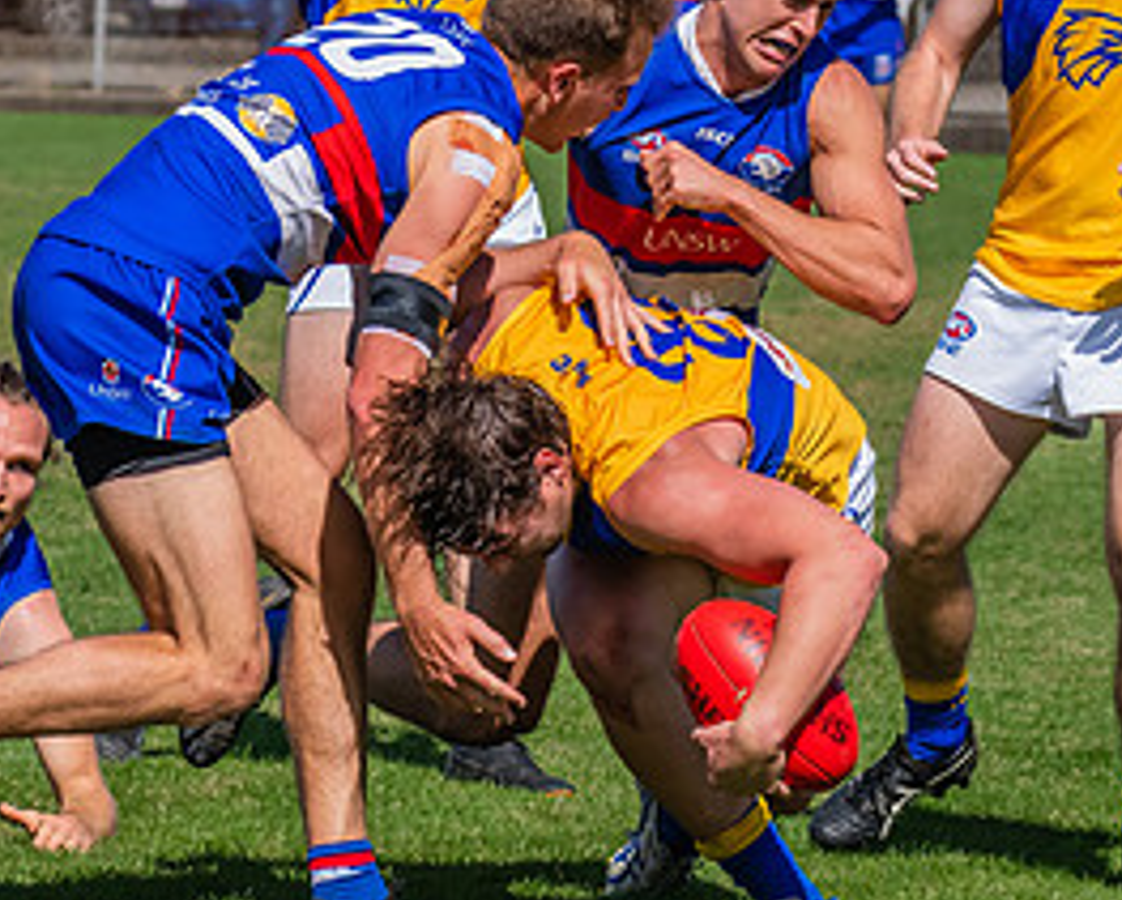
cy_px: 366
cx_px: 915
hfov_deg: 4.4
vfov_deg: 3.5
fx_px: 14594
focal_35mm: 439
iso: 800
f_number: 9
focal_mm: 170
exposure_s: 1/1600
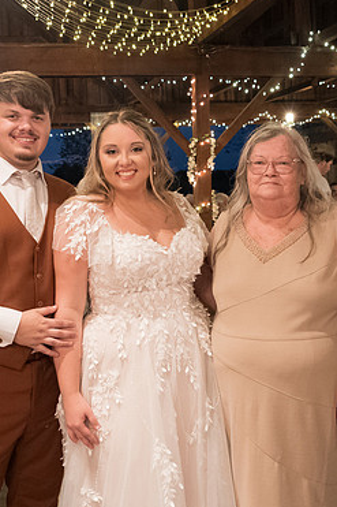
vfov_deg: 43.6
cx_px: 217
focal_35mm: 45
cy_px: 236
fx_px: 632
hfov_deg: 29.7
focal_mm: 26
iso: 6400
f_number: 6.3
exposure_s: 1/40
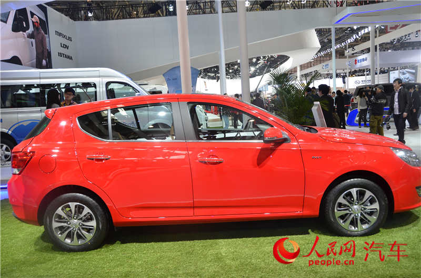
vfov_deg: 39.8
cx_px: 210
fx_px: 385
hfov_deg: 57.3
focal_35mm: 33
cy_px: 139
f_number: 5.6
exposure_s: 1/125
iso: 400
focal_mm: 22
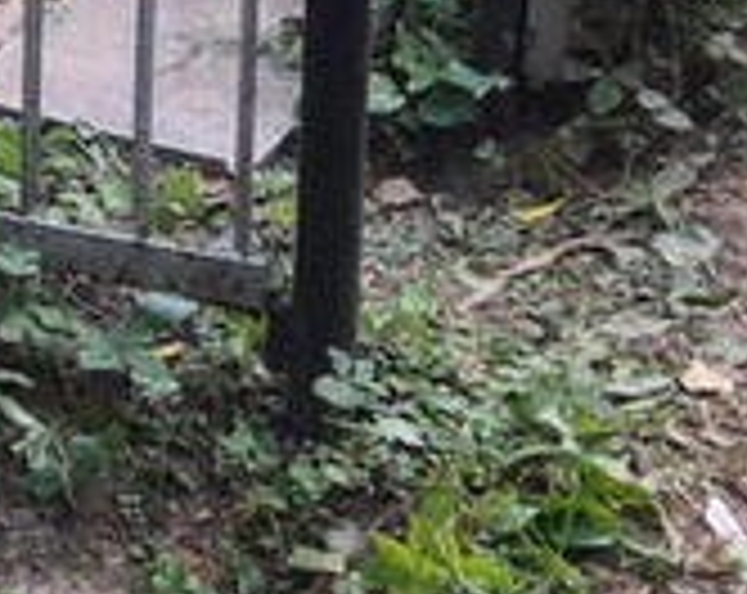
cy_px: -927
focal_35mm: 157
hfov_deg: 11.8
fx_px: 3463
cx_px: -356
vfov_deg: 8.7
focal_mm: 4.32
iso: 80
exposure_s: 1/100
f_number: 1.7
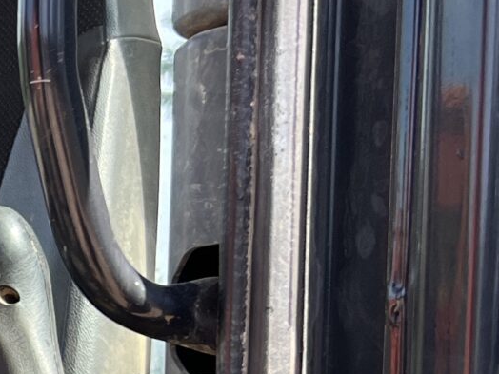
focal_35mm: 127
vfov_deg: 11.0
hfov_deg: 13.4
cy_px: 629
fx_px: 1831
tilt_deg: -6.8
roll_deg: -0.5
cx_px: -484
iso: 50
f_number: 1.5
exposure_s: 1/674
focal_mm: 5.7
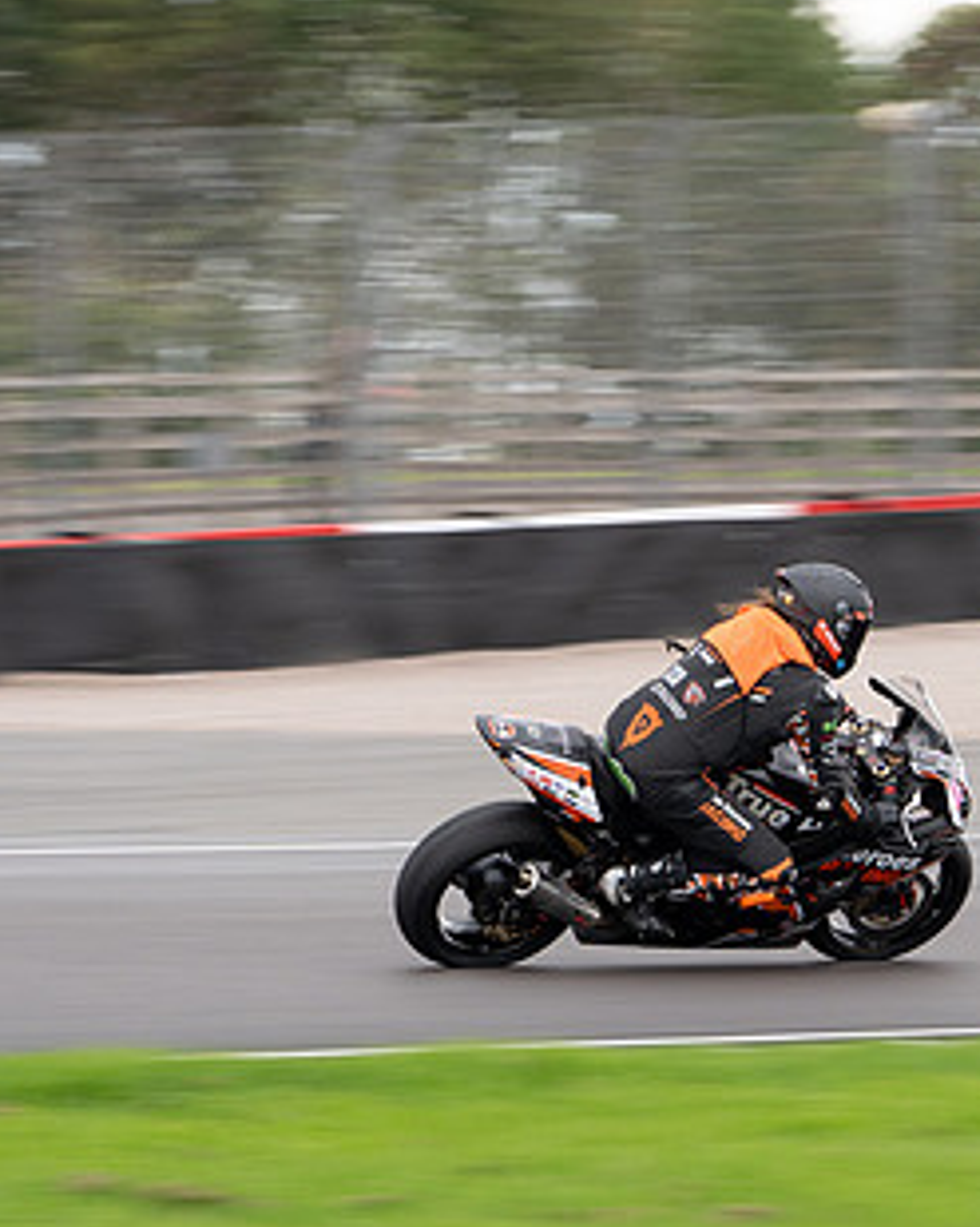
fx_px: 12405
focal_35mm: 342
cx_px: 762
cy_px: 495
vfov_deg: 5.7
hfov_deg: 4.5
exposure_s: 1/125
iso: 320
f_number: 9
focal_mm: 169
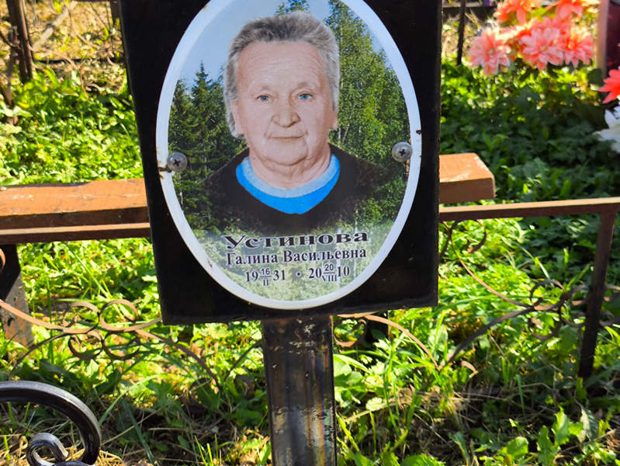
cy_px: 233
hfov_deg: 38.2
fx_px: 896
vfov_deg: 29.1
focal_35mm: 50
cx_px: 310
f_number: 1.7
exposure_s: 1/400
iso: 50
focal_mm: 4.71
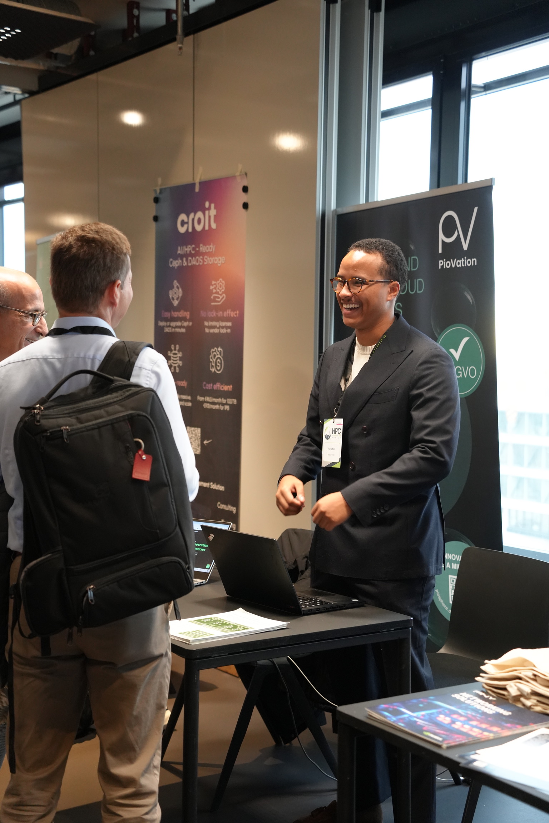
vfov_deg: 38.2
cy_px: 412
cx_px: 274
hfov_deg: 26.0
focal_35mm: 52
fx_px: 1189
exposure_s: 1/160
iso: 4000
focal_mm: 52
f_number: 4
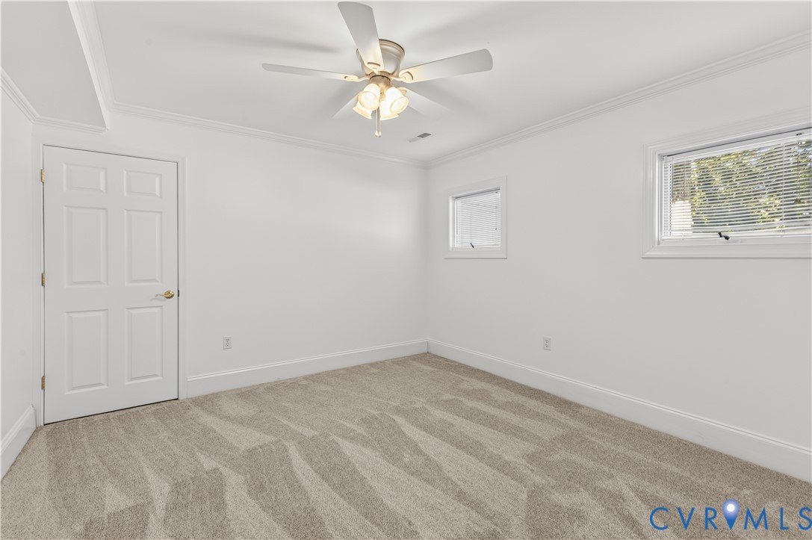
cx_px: 406
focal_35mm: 16
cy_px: 270
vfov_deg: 73.7
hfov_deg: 96.8
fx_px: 361
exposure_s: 1/4
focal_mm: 16
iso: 800
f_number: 9
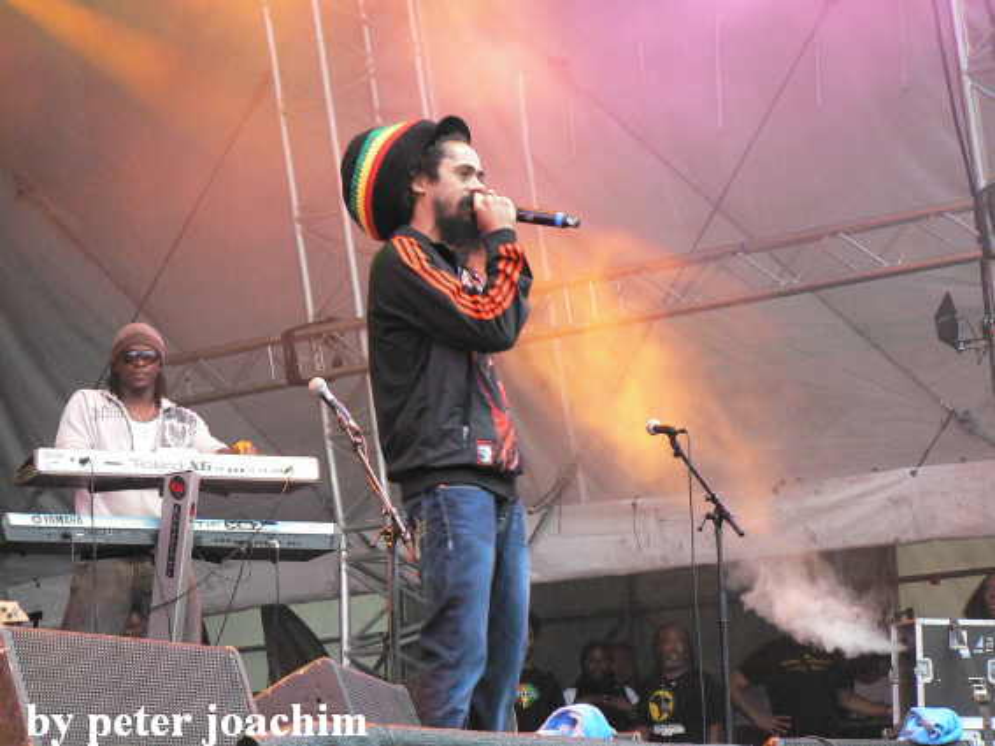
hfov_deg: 20.2
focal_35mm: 97
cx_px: 498
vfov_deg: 15.2
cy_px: 373
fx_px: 2788
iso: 400
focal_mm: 16.5
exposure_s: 1/60
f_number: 3.2
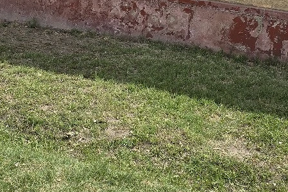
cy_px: -40
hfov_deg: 28.5
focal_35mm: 71
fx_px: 568
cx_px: 131
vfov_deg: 18.2
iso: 80
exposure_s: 1/10000
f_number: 1.7
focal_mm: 6.3
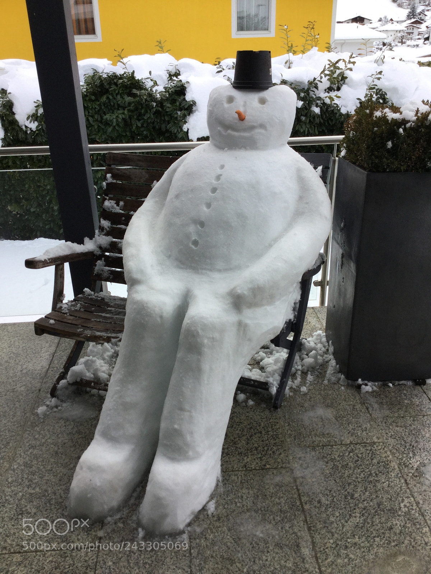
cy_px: 287
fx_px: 515
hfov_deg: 45.4
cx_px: 216
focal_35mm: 31
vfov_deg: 58.4
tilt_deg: -26.8
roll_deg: +1.6
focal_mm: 3.3
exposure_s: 1/145
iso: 25
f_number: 2.4
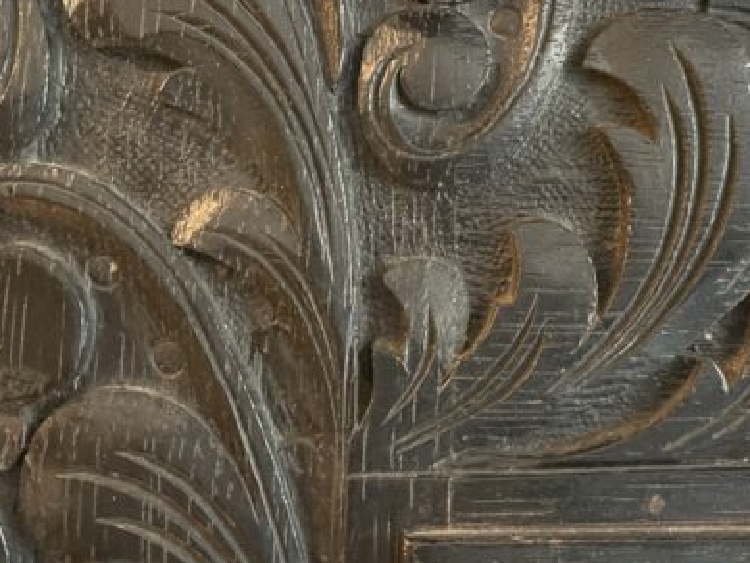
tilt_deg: +8.1
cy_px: 158
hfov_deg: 46.0
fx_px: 867
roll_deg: -1.6
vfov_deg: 35.4
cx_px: 504
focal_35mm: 40
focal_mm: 4.2
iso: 800
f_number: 1.6
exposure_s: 1/25
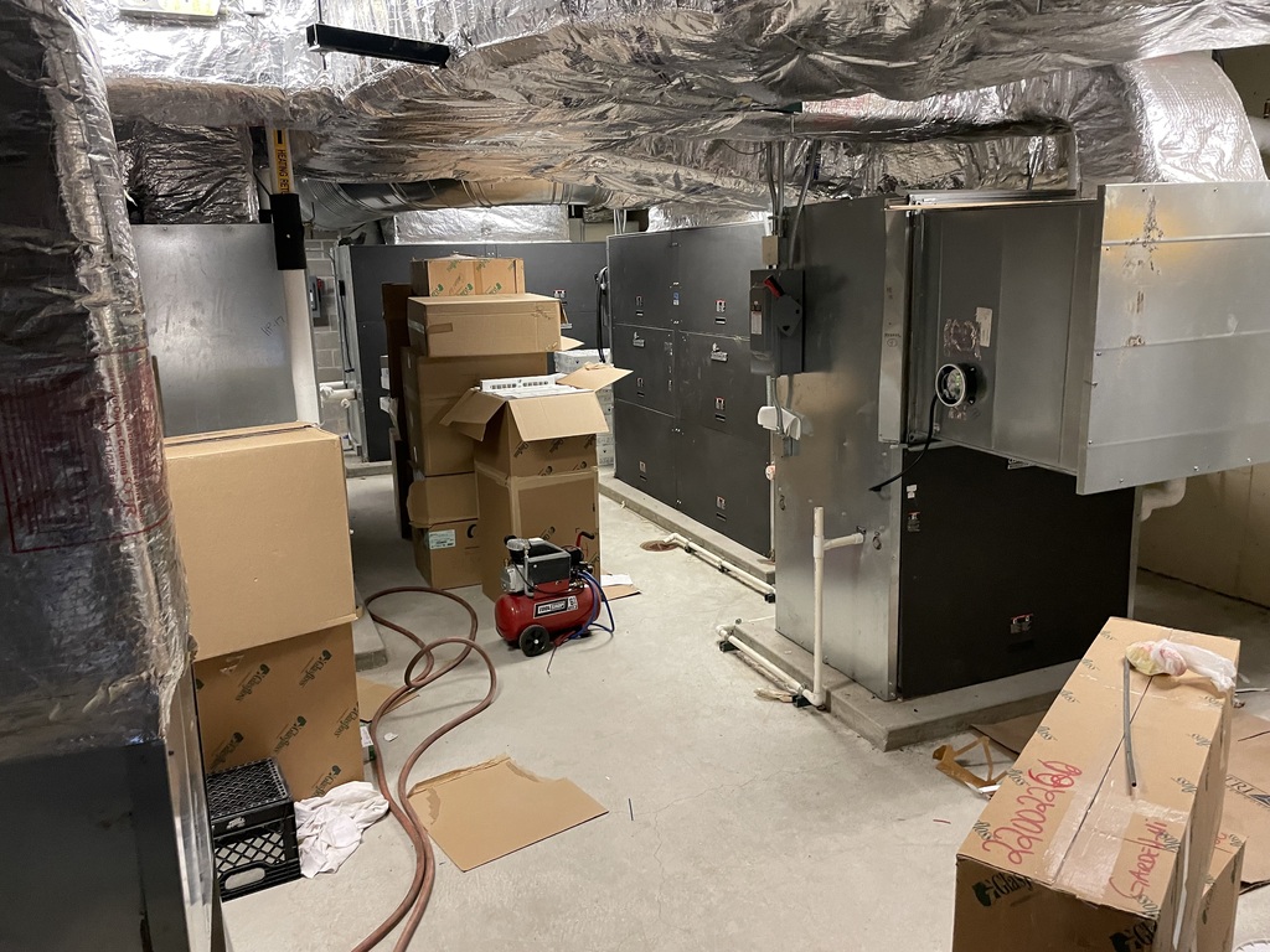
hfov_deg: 67.3
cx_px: 635
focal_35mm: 26
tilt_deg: -11.4
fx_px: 954
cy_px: 476
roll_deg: +0.5
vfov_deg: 53.1
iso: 320
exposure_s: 1/60
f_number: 1.6
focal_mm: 4.2
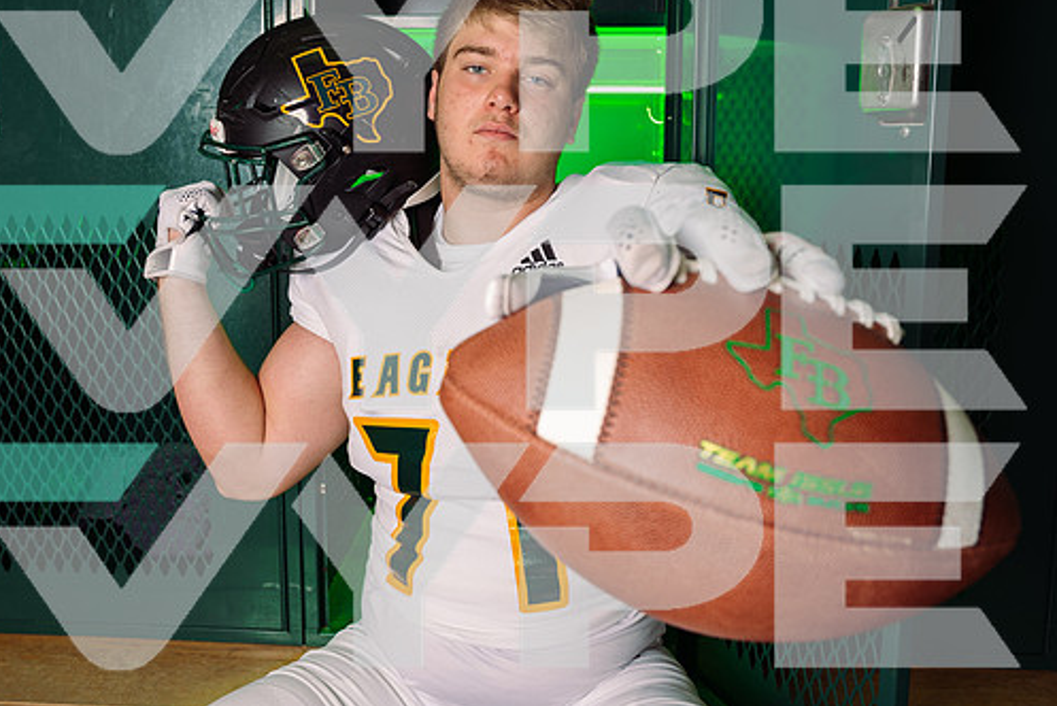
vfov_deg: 37.8
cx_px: 485
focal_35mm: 35
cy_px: 299
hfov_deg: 54.3
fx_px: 1028
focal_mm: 30
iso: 80
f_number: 6.3
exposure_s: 1/250
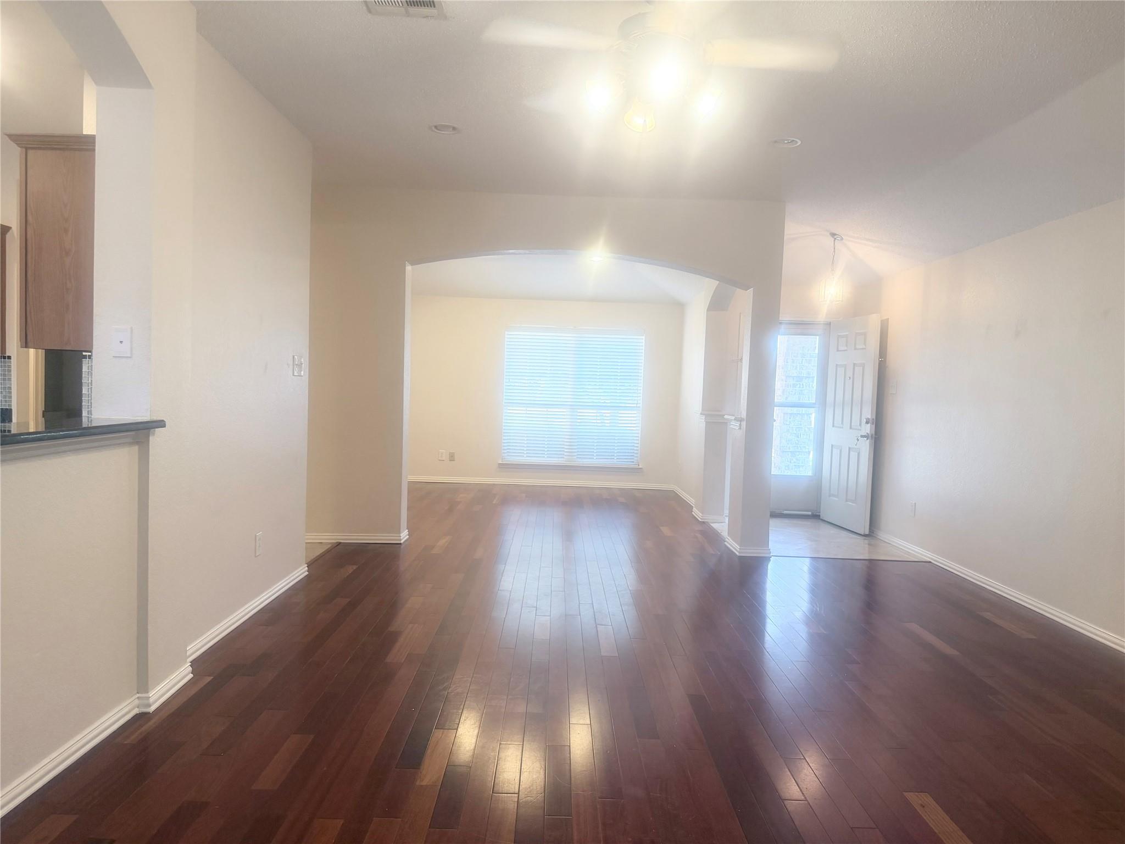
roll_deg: -1.7
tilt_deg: -3.3
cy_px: 422
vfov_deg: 56.8
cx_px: 562
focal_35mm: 24
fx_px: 780
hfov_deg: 71.6
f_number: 1.78
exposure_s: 1/60
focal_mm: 6.76
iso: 160
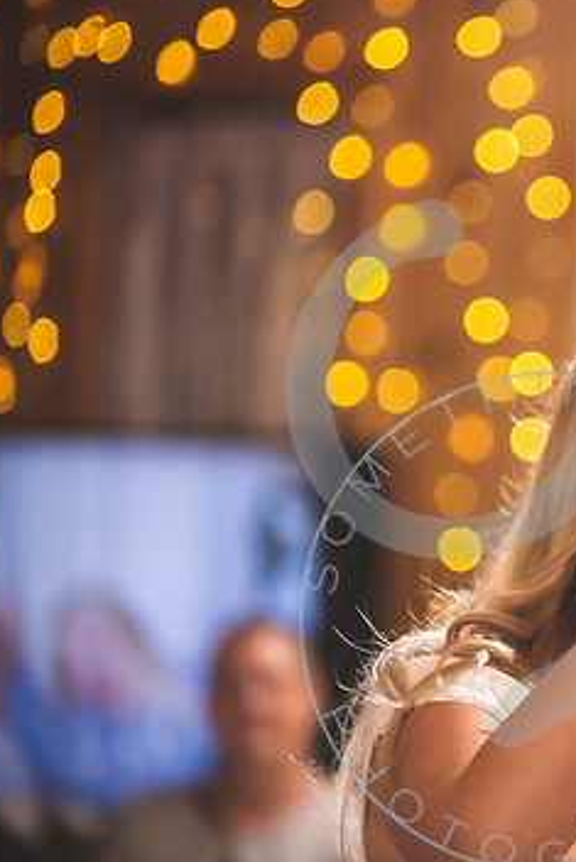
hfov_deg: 5.5
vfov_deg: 8.3
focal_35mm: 247
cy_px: 418
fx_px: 5922
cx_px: 674
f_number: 2.8
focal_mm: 150
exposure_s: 1/200
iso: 800
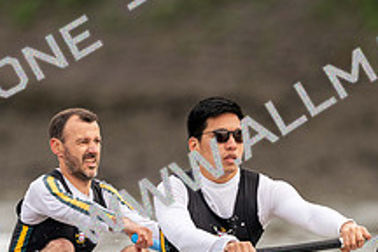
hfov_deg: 1.3
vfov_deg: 0.9
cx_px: 285
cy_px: 249
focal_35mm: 1615
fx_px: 16956
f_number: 5
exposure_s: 1/1250
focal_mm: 600
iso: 320
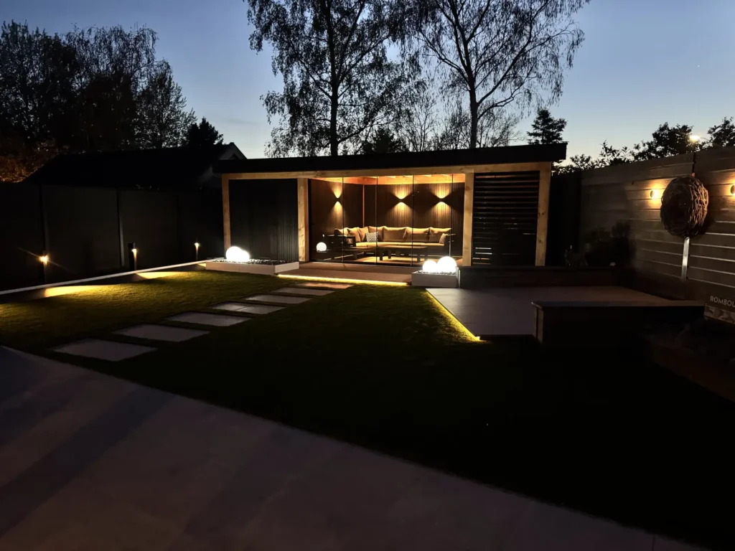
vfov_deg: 56.8
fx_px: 510
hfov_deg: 71.6
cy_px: 276
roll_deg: +0.1
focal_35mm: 24
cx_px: 368
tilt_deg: -6.8
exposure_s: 1/25
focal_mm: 6.76
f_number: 1.78
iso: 1000
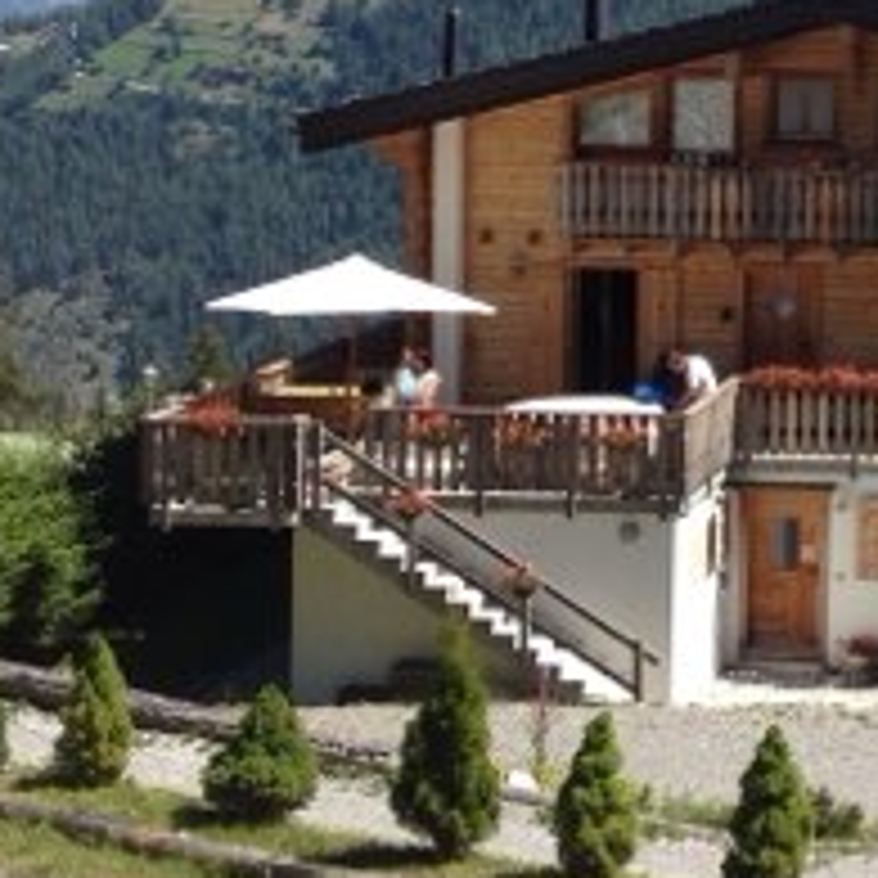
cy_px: 77
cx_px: 1193
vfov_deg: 13.6
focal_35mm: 127
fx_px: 3644
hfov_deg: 13.2
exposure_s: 1/1314
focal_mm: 4.28
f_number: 2.4
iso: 50
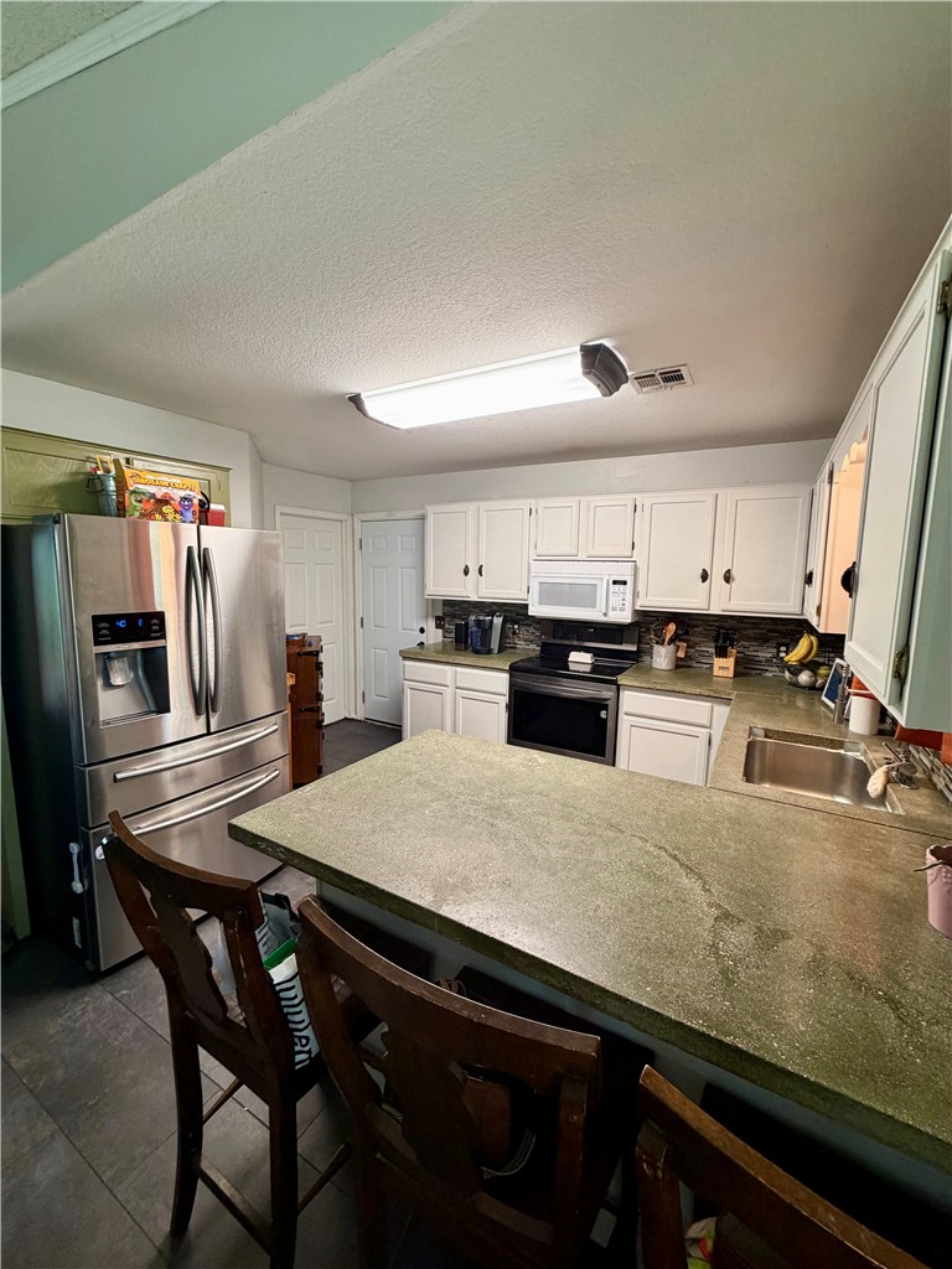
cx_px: 476
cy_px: 634
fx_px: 513
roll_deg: -1.6
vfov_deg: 102.1
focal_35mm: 14
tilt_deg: -6.9
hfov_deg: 85.7
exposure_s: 1/60
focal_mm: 2.22
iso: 250
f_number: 2.2
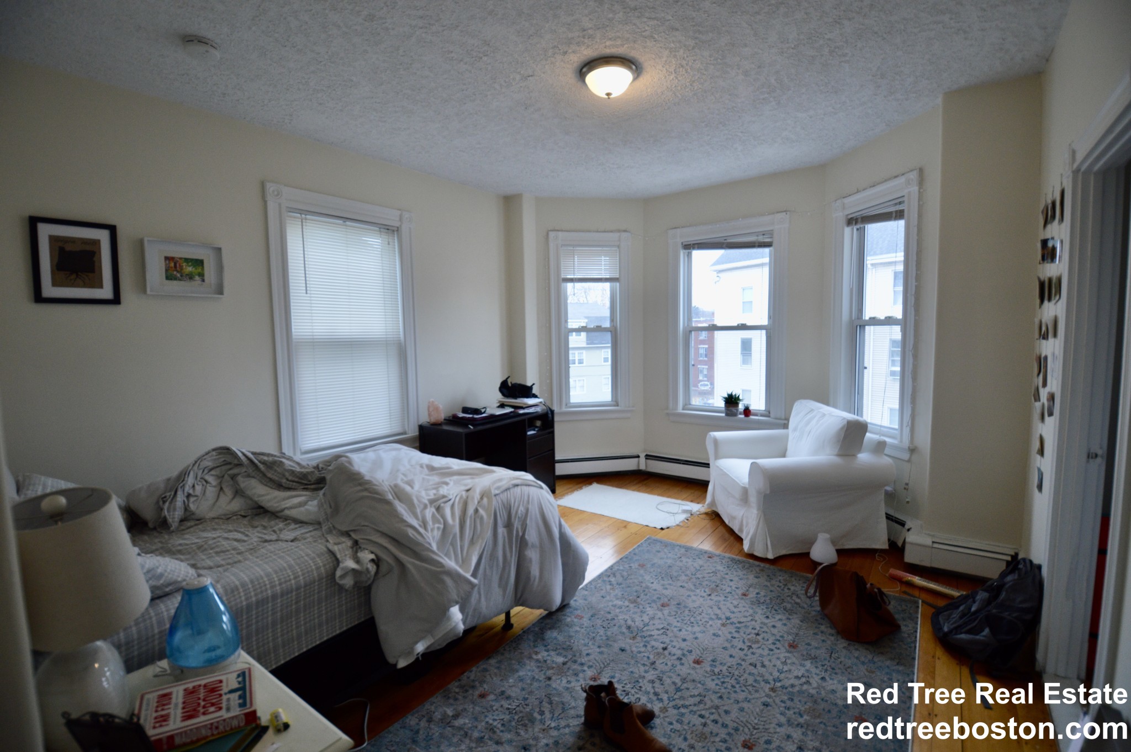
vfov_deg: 77.2
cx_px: 566
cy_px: 376
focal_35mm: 15
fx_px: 471
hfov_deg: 100.4
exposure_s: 1/60
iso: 400
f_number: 3.5
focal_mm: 10
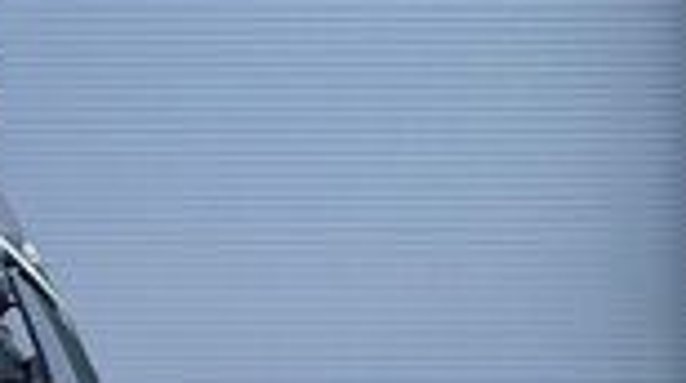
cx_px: -673
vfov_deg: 9.9
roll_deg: -0.8
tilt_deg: +0.1
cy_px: 864
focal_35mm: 109
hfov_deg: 15.7
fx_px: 1979
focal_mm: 6.86
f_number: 1.78
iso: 64
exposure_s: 1/218
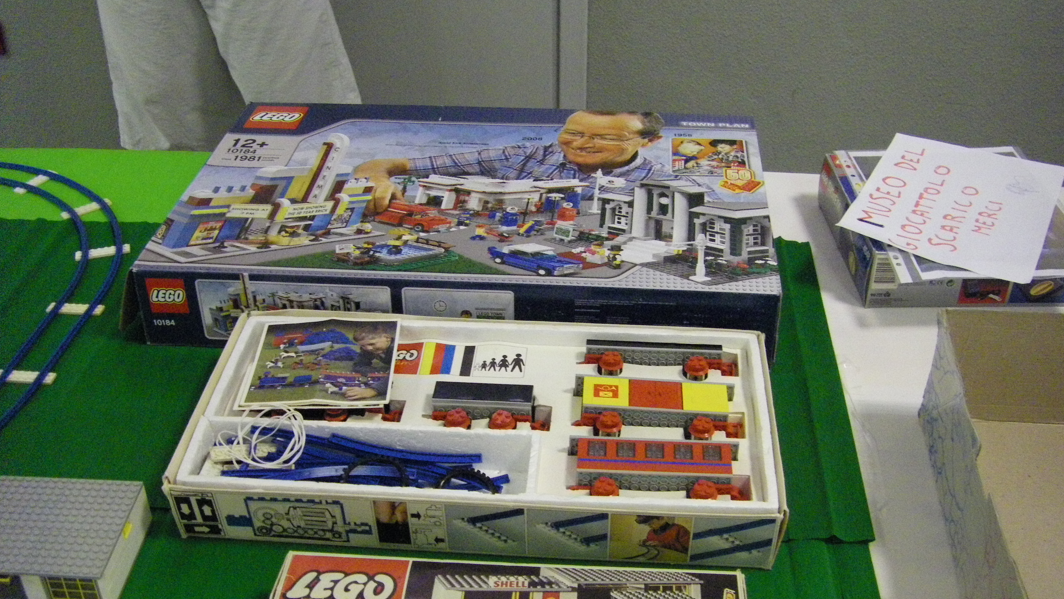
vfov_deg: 28.3
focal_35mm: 42
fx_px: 1185
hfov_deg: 48.4
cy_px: 350
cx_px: 534
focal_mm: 6.3
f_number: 3.5
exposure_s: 1/20
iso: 800
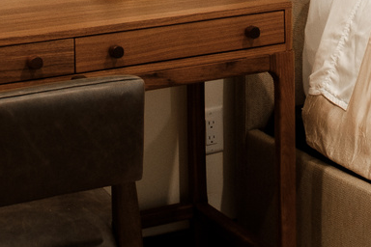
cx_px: 409
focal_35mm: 128
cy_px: -267
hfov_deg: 15.6
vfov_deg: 9.9
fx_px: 1319
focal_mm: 15.9
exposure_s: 1/8
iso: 400
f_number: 5.6
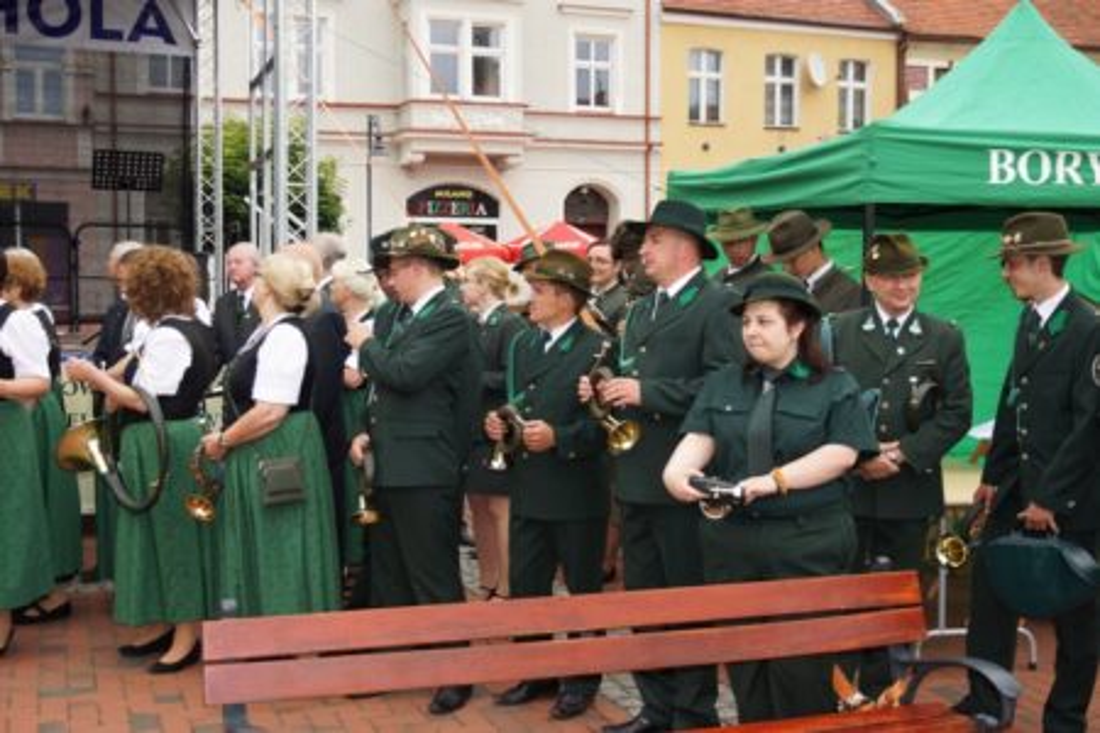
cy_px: 366
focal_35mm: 45
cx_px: 550
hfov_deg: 43.6
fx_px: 1375
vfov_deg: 29.9
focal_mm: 30
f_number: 4
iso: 100
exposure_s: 1/160
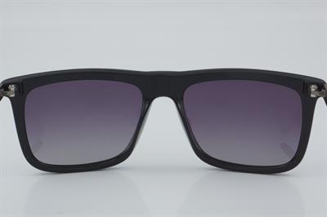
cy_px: 108
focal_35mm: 75
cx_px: 164
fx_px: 681
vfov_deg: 18.2
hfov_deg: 27.0
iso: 100
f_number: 32
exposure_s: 1/4
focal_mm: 50
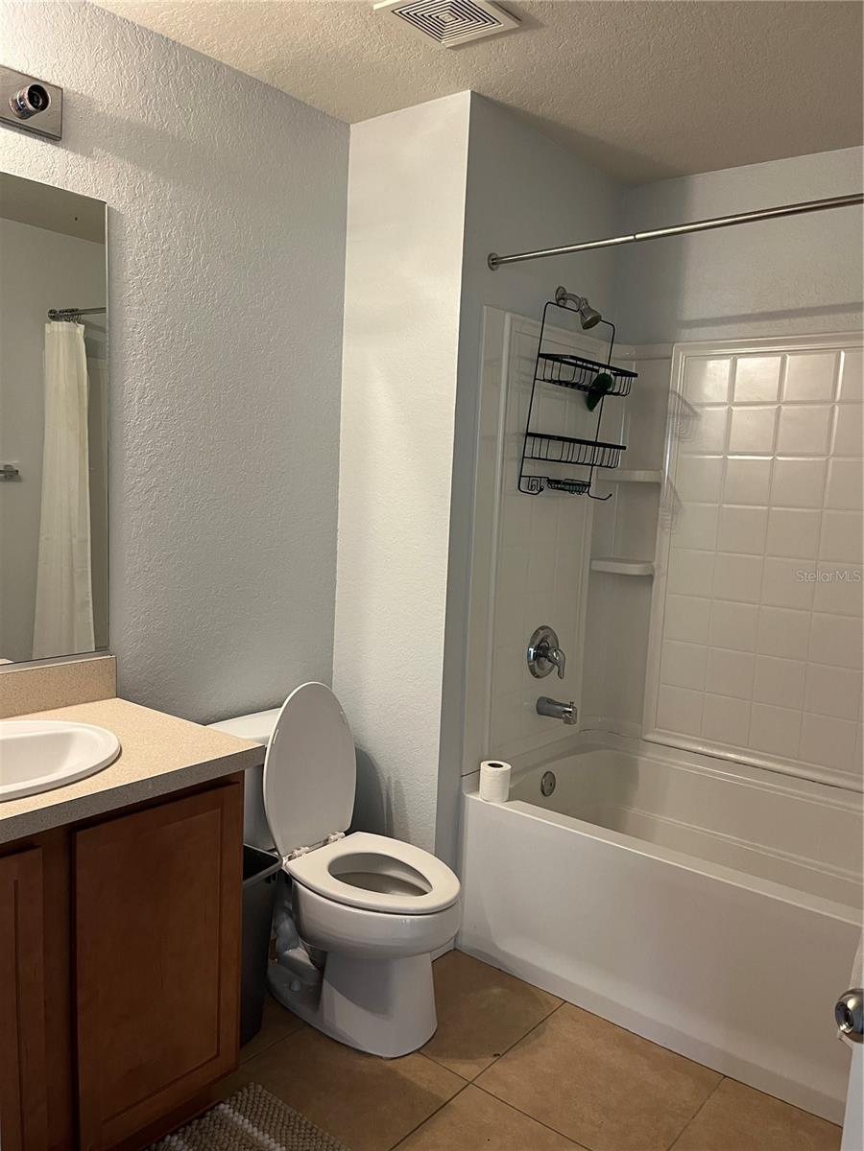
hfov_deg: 53.1
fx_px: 865
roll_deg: -2.0
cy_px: 576
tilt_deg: -6.8
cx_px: 432
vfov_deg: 67.3
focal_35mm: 26
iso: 200
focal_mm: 5.1
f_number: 1.6
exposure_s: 1/60
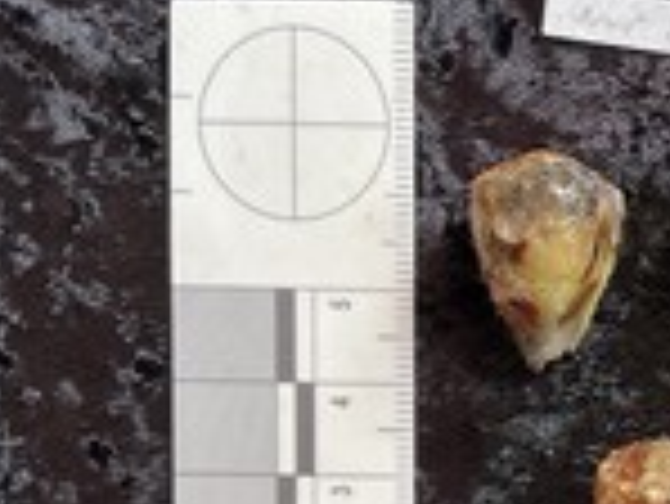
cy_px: 475
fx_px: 1317
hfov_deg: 26.7
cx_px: 697
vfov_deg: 21.1
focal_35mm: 68
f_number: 1.8
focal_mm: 3
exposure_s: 1/120
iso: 40
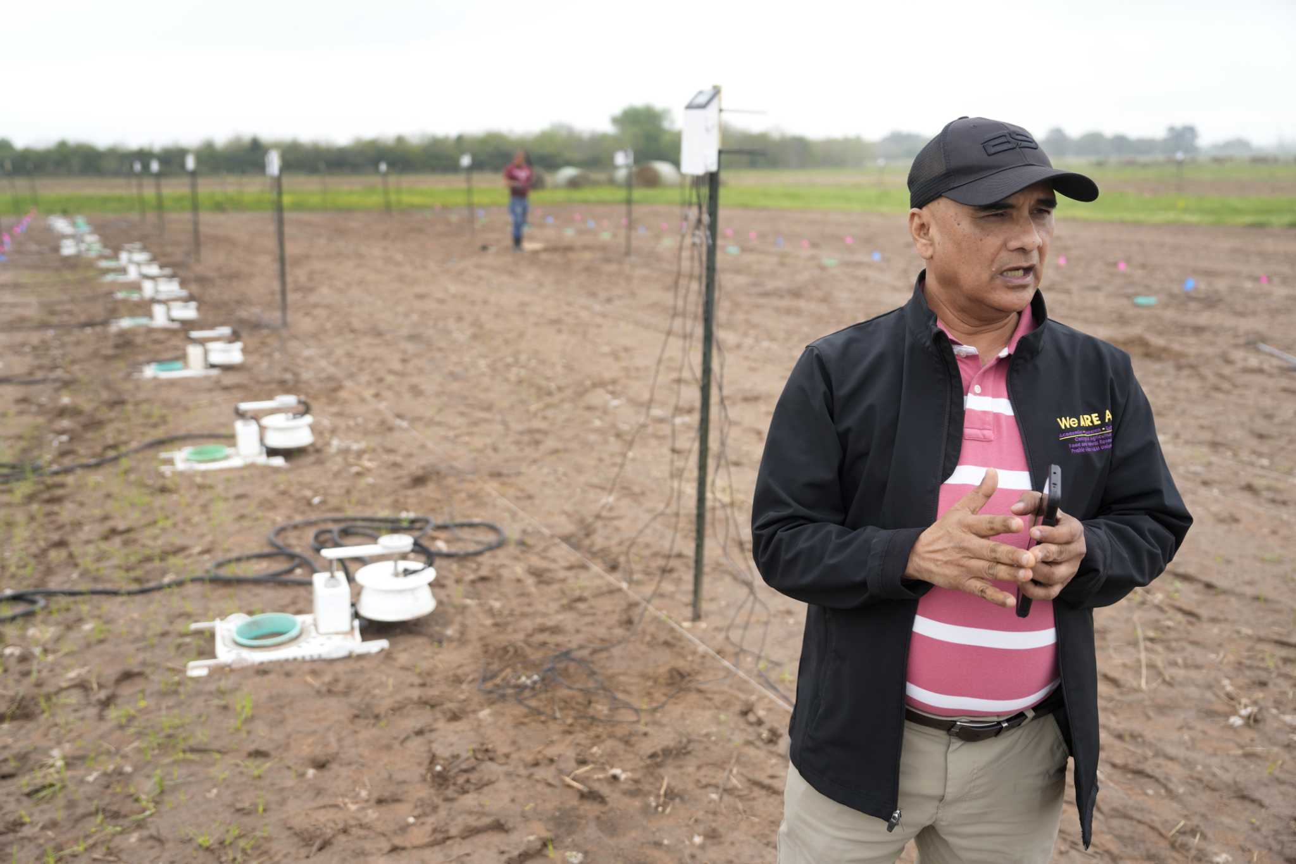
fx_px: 1080
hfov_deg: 61.9
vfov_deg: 43.6
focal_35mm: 30
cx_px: 648
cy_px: 432
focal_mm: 30
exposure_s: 1/800
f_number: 2.8
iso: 250
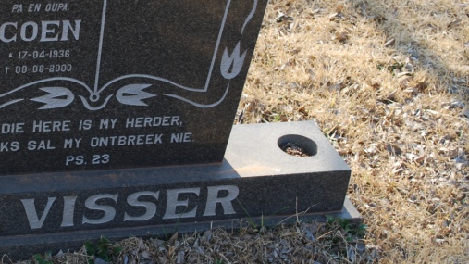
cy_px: 49
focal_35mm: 92
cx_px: 86
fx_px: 1145
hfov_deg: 22.8
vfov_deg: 13.1
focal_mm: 29
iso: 110
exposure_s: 1/125
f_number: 5.6
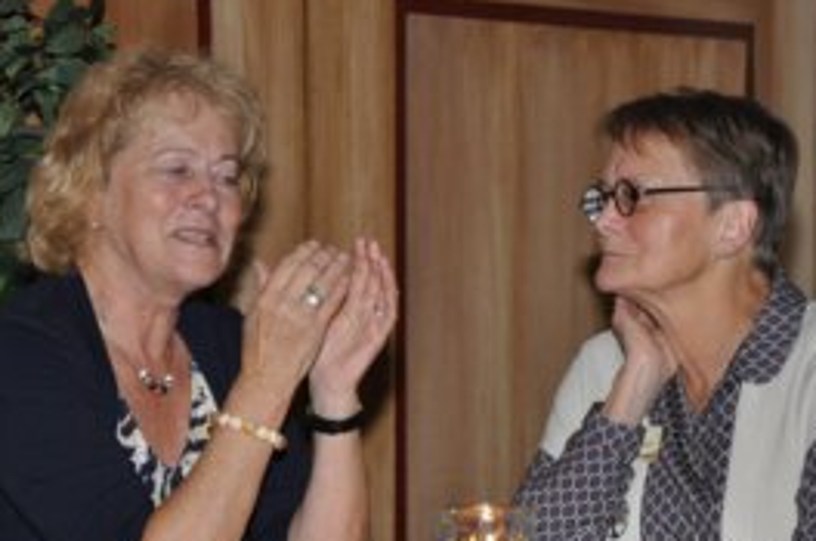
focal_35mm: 141
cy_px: 331
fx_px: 3190
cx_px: 414
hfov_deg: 14.6
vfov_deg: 9.7
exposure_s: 1/60
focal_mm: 62
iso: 800
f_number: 5.3
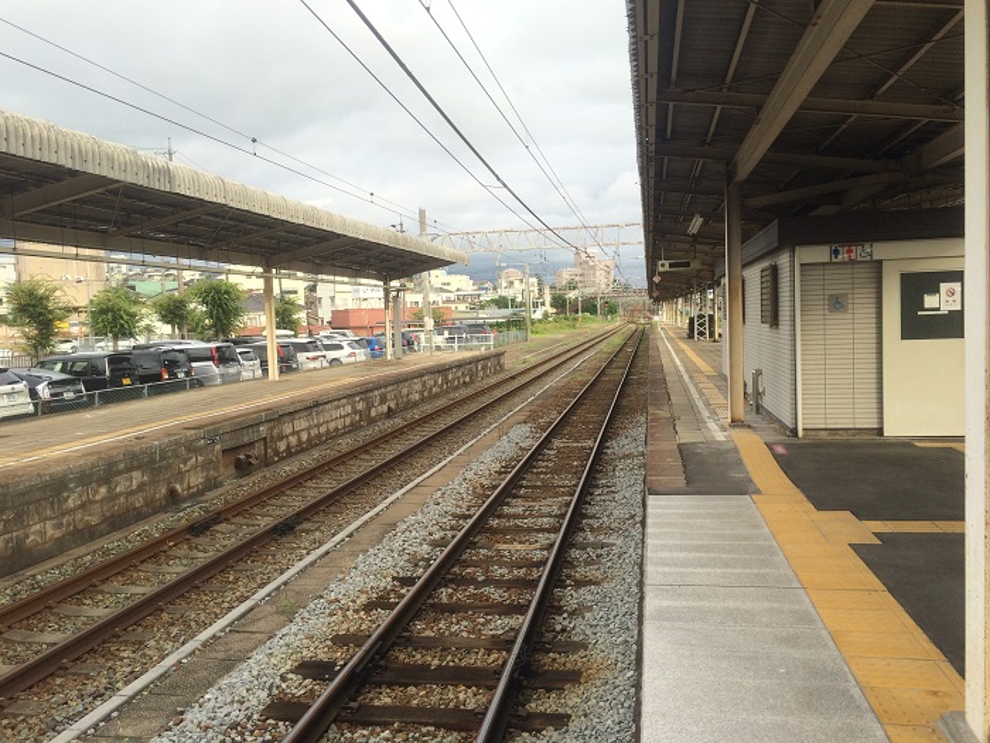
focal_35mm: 29
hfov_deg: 61.7
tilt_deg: -3.8
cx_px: 495
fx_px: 829
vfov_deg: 48.2
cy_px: 372
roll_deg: +1.9
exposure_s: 1/366
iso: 32
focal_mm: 4.15
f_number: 2.2
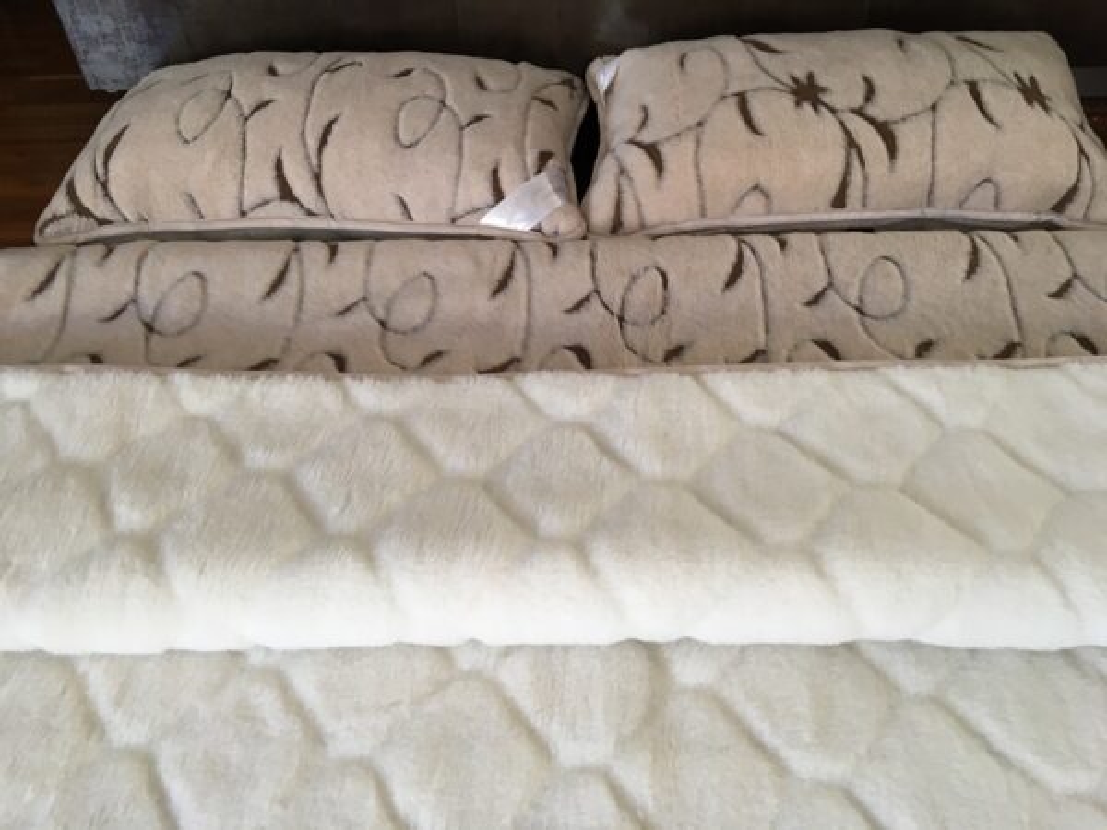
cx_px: 554
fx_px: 927
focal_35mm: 29
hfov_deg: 61.7
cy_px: 415
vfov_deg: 48.2
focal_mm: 4.15
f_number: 2.2
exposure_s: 1/33
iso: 80
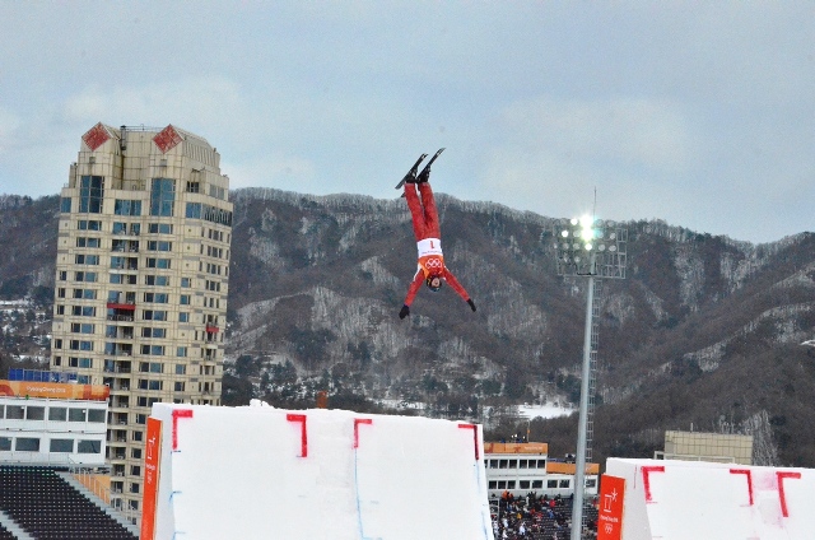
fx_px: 1864
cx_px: 408
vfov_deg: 16.5
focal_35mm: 82
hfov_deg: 24.7
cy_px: 270
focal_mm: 55
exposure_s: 1/8000
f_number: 16
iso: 6400
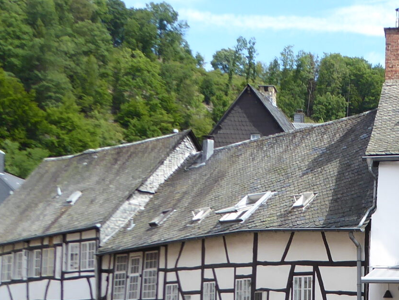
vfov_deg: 18.8
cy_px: 274
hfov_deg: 24.7
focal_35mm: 77
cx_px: 349
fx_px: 887
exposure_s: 1/250
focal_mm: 4.3
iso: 80
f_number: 3.3
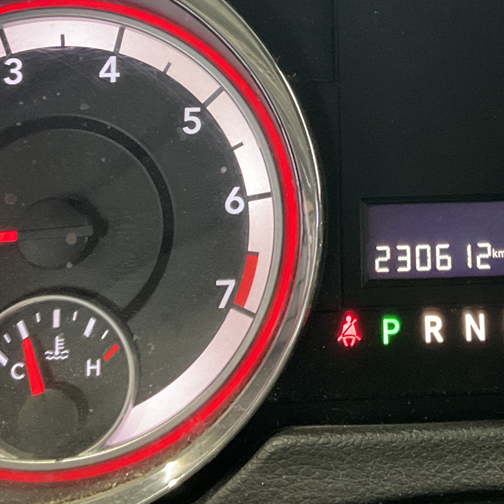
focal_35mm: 75
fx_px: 1235
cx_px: 420
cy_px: 37
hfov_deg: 22.7
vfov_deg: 22.4
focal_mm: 3
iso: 250
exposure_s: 1/40
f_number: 1.8
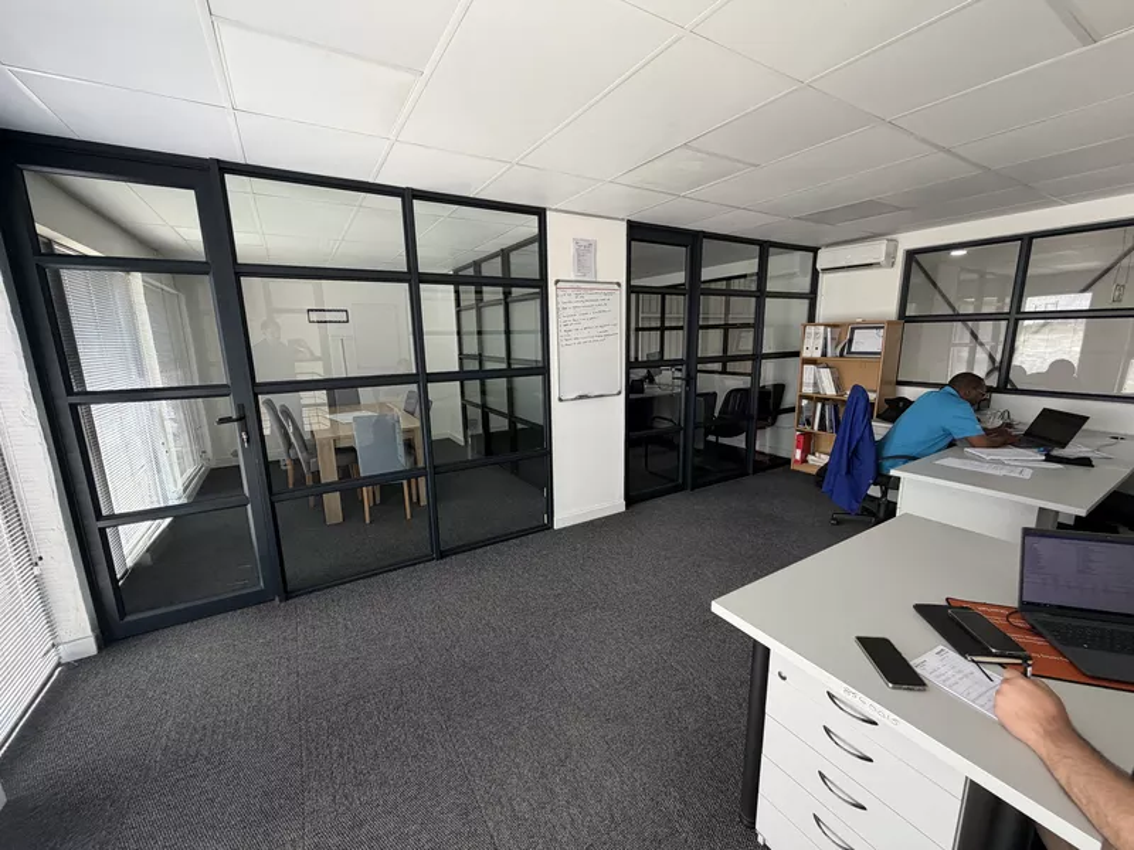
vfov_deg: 85.7
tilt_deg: -11.3
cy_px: 425
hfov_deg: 102.1
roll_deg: -0.5
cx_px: 567
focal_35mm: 14
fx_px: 459
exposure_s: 1/121
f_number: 2.2
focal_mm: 2.22
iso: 100
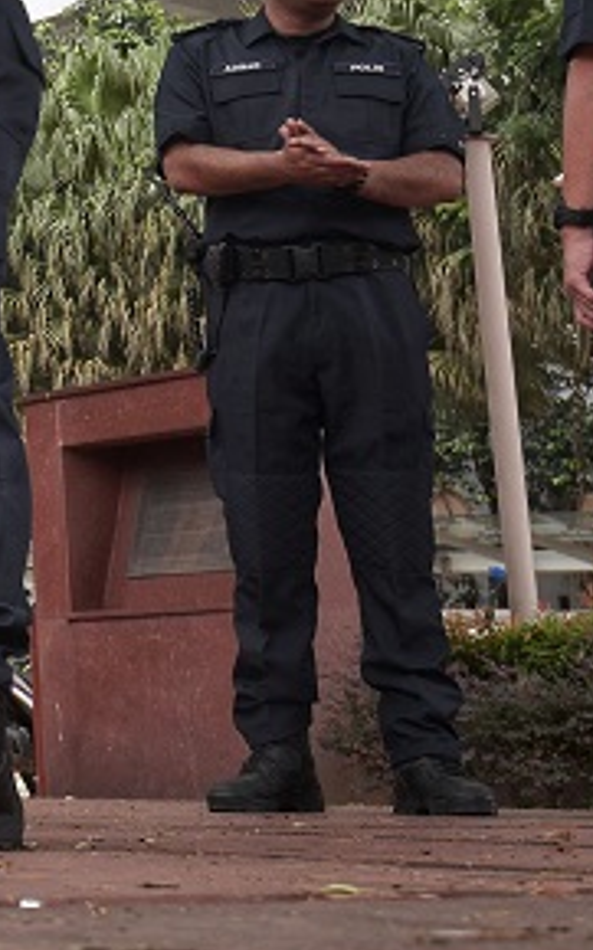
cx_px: -557
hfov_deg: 11.6
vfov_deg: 19.7
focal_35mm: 102
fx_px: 2640
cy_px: -38
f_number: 4
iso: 100
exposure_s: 1/200
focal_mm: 29
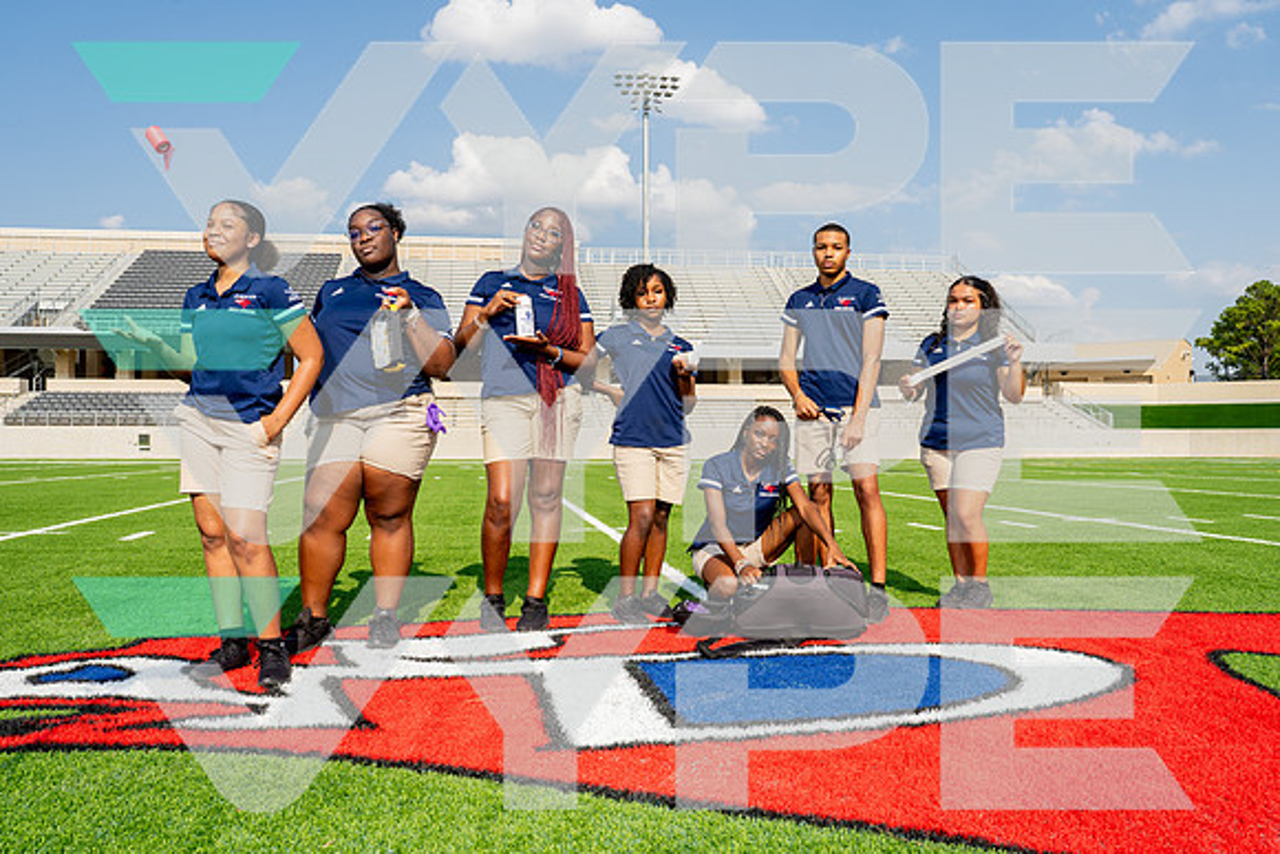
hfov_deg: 67.1
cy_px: 427
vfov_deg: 47.7
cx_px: 640
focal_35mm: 27
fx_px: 966
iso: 100
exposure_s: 1/250
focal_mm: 26
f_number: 8
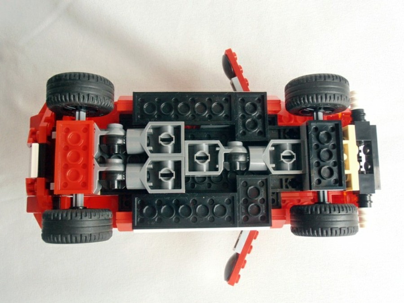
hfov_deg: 50.1
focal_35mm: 37
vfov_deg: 38.7
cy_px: 152
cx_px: 202
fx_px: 432
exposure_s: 1/30
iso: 125
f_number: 3.9
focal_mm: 6.61
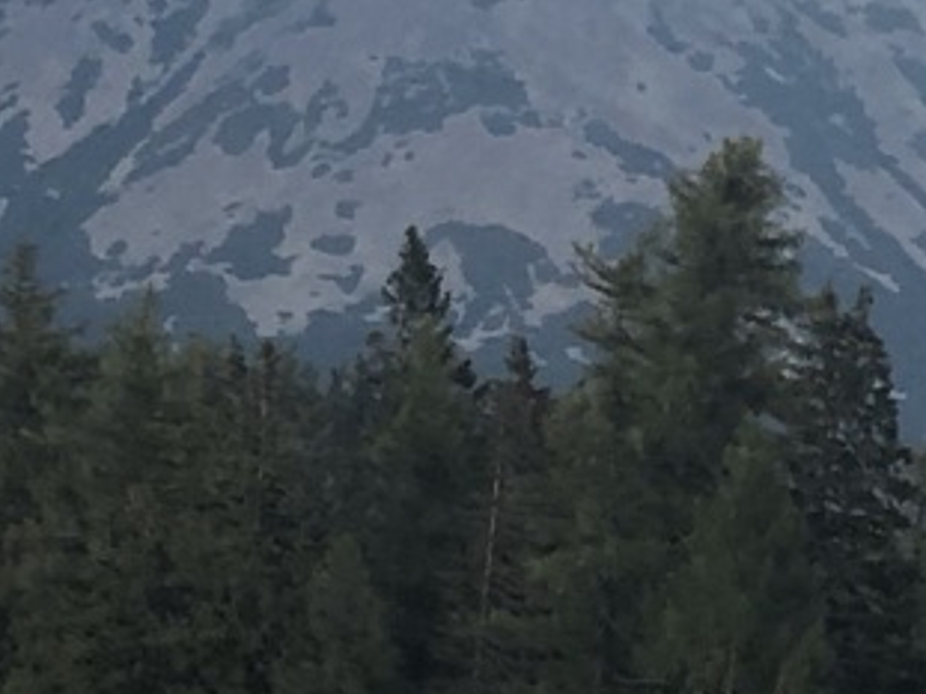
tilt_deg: -0.5
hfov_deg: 6.6
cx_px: 464
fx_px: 8049
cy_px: 1242
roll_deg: +0.6
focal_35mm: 301
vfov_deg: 4.9
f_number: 2.4
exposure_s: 1/60
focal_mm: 6
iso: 20
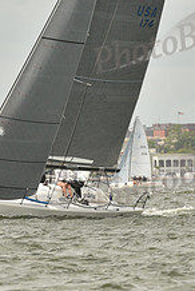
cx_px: 25
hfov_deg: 1.7
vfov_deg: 2.6
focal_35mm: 797
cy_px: -11
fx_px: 6455
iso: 320
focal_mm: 300
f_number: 7.1
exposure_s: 1/1250
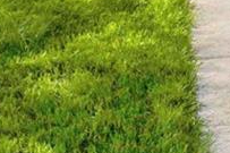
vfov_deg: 5.9
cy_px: -242
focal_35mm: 221
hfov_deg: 7.8
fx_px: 1411
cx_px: 744
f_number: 5.6
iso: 100
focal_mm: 10.26
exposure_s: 1/240
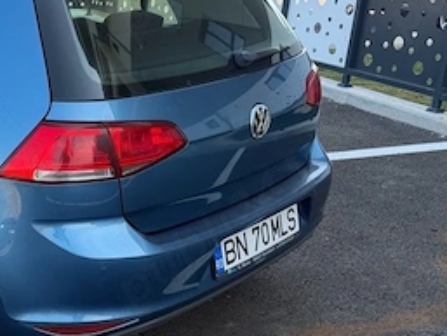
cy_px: 230
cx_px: 30
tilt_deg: -22.3
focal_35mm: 56
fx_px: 723
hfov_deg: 32.3
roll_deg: -0.4
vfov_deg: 25.9
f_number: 1.78
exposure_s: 1/649
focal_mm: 6.76
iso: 80
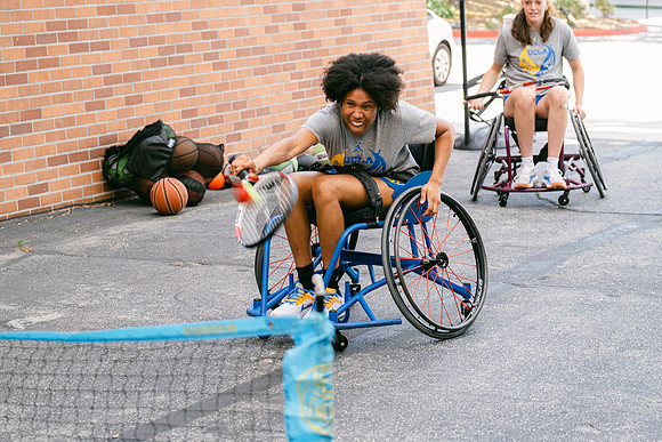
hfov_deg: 23.8
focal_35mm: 85
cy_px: 239
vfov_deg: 16.0
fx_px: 1568
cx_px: 355
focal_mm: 52
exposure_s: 1/125
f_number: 2.8
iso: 200
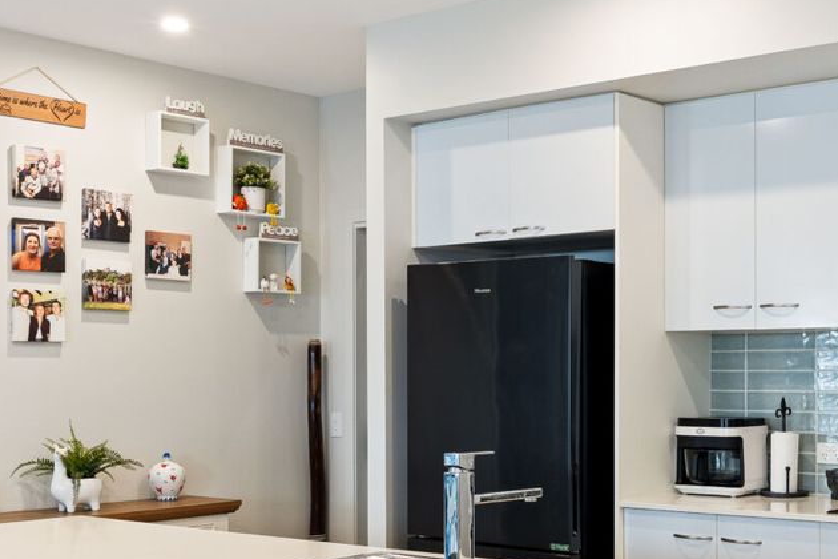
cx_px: 669
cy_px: 369
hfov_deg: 35.7
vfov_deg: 24.9
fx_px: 1257
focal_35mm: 54
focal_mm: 21
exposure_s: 1/4
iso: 400
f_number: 8
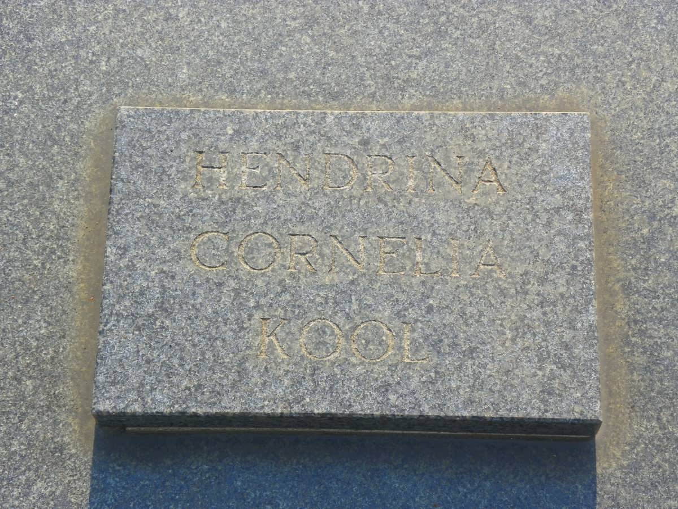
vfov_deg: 18.9
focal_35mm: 78
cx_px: 339
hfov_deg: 25.0
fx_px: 1528
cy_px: 254
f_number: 4
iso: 64
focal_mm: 13.8
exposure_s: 1/160
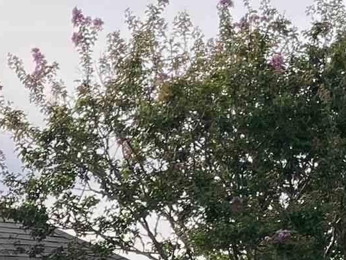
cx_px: -230
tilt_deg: -0.1
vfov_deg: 8.5
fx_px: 1650
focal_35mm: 165
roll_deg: +0.3
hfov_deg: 11.3
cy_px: 521
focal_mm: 3.99
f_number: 1.8
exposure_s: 1/716
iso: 20
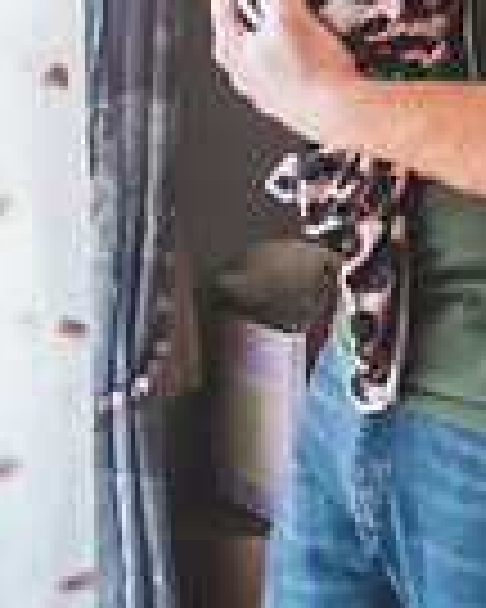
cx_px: 1291
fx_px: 1798
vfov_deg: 17.6
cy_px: -246
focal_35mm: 100
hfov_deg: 11.6
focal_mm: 24
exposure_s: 1/250
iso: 2500
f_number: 2.8
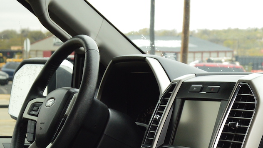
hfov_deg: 17.3
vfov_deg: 9.6
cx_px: 124
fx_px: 865
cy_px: 194
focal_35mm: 124
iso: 400
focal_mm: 26
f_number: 9
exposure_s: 1/100
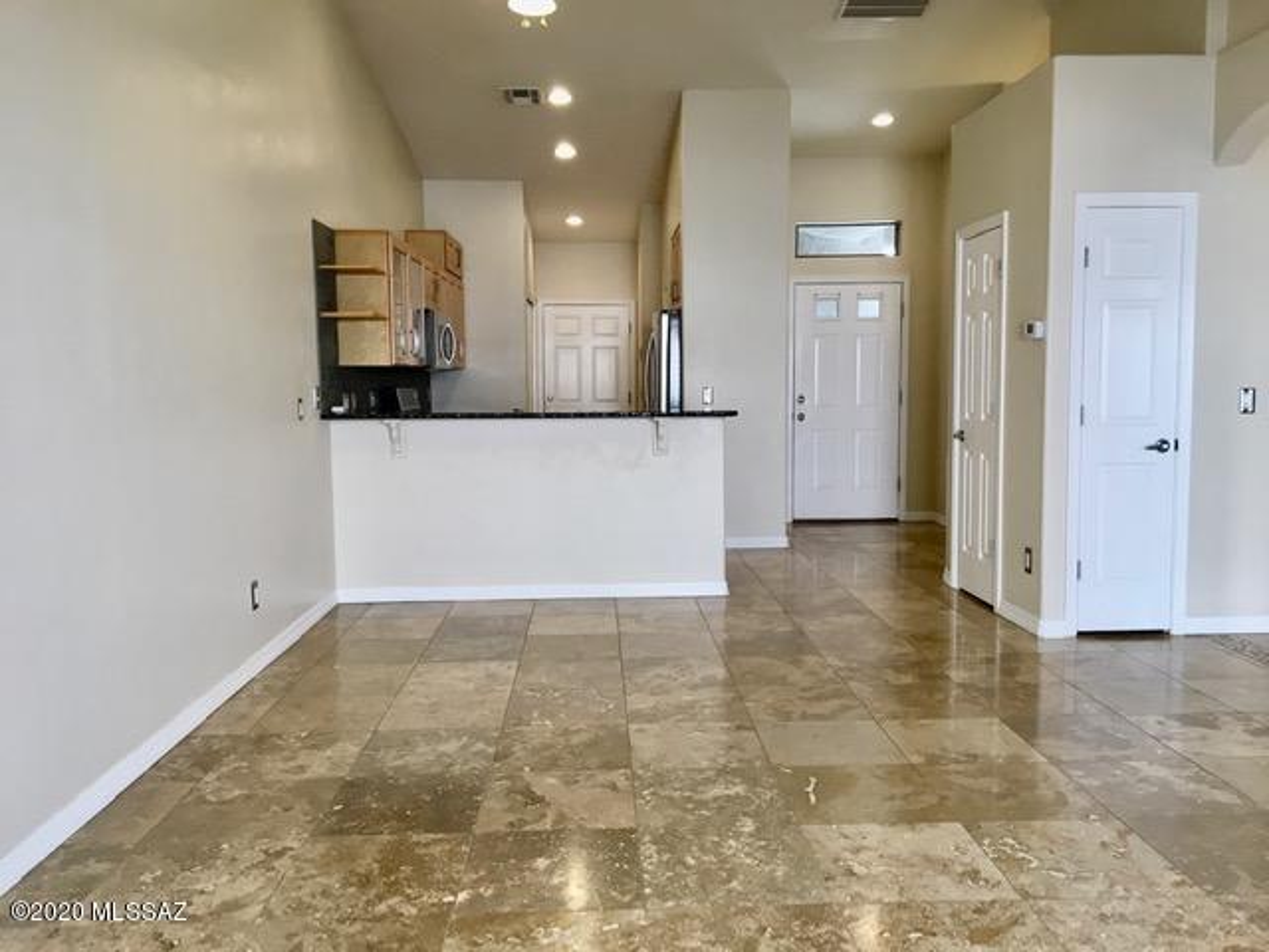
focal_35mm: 29
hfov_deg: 61.7
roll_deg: +0.5
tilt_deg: -5.1
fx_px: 1063
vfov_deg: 48.2
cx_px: 634
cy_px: 476
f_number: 2.2
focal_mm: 4.15
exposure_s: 1/30
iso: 25
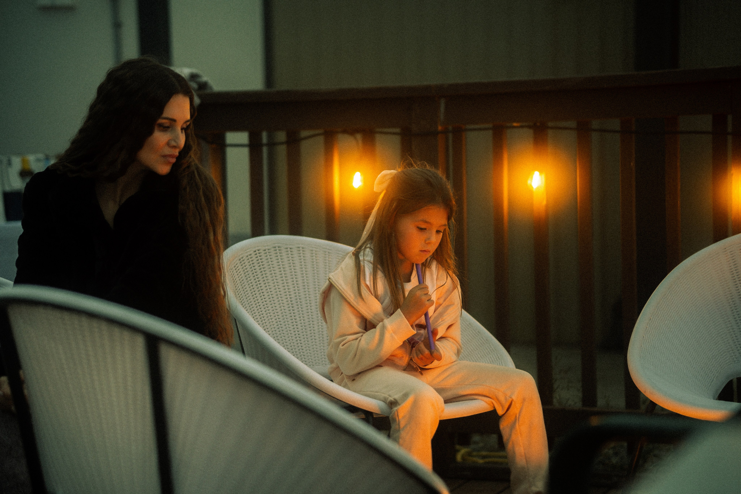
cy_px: 247
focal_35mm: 84
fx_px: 1729
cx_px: 370
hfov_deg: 24.2
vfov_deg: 16.3
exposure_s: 1/60
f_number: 1.4
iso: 250
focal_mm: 56
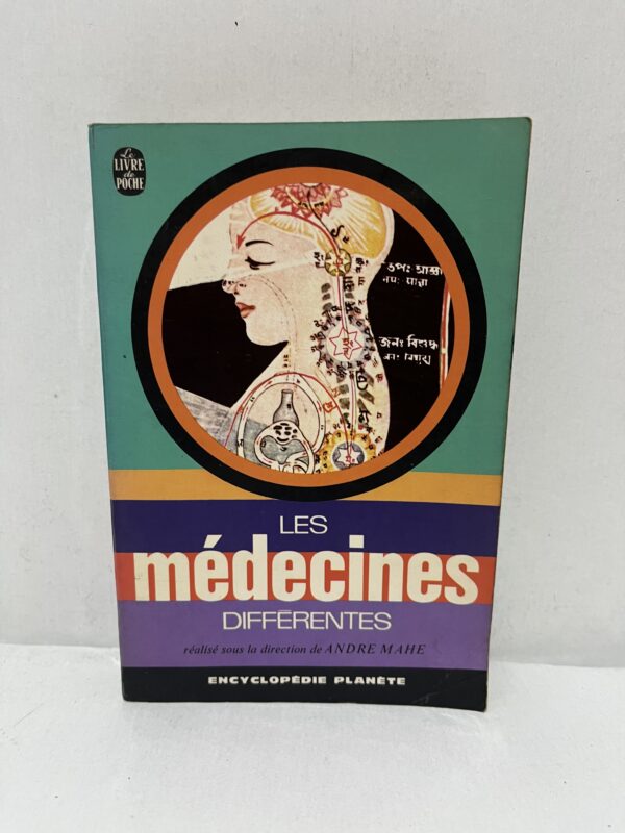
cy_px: 416
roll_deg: -1.5
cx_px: 312
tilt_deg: -17.1
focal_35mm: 26
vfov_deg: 67.3
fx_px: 626
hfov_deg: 53.1
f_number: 1.6
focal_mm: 5.1
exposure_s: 1/50
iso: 80
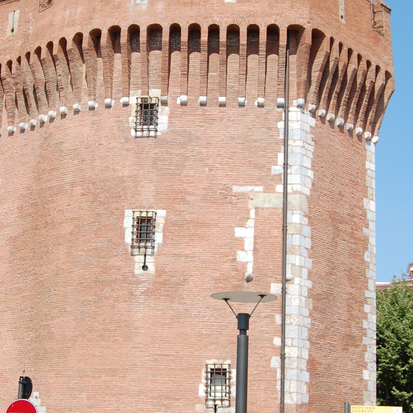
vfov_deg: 20.9
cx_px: 147
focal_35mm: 83
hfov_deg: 20.8
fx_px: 1120
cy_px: 192
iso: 200
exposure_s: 1/400
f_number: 10
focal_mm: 30
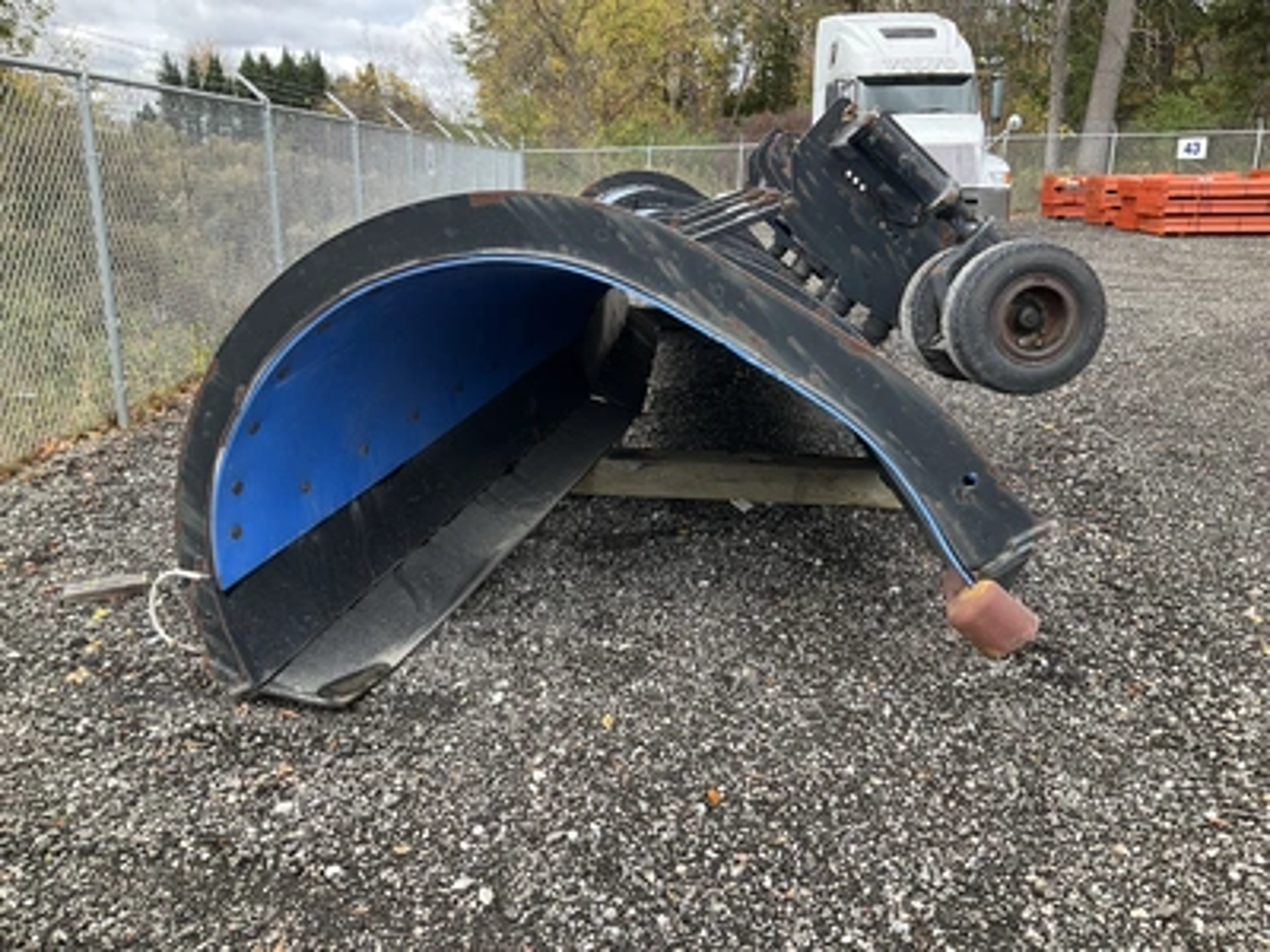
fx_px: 1064
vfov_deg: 48.2
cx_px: 635
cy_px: 476
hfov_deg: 61.7
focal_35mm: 29
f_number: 1.8
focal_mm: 3
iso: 25
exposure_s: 1/264
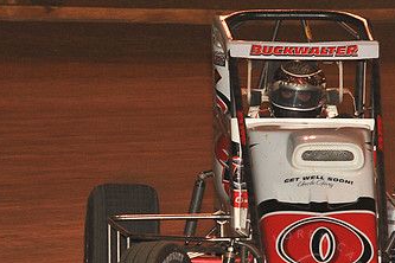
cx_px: 300
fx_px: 2962
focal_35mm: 270
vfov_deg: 5.1
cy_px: 191
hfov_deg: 7.6
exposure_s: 1/250
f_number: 6.3
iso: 1000
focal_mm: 155
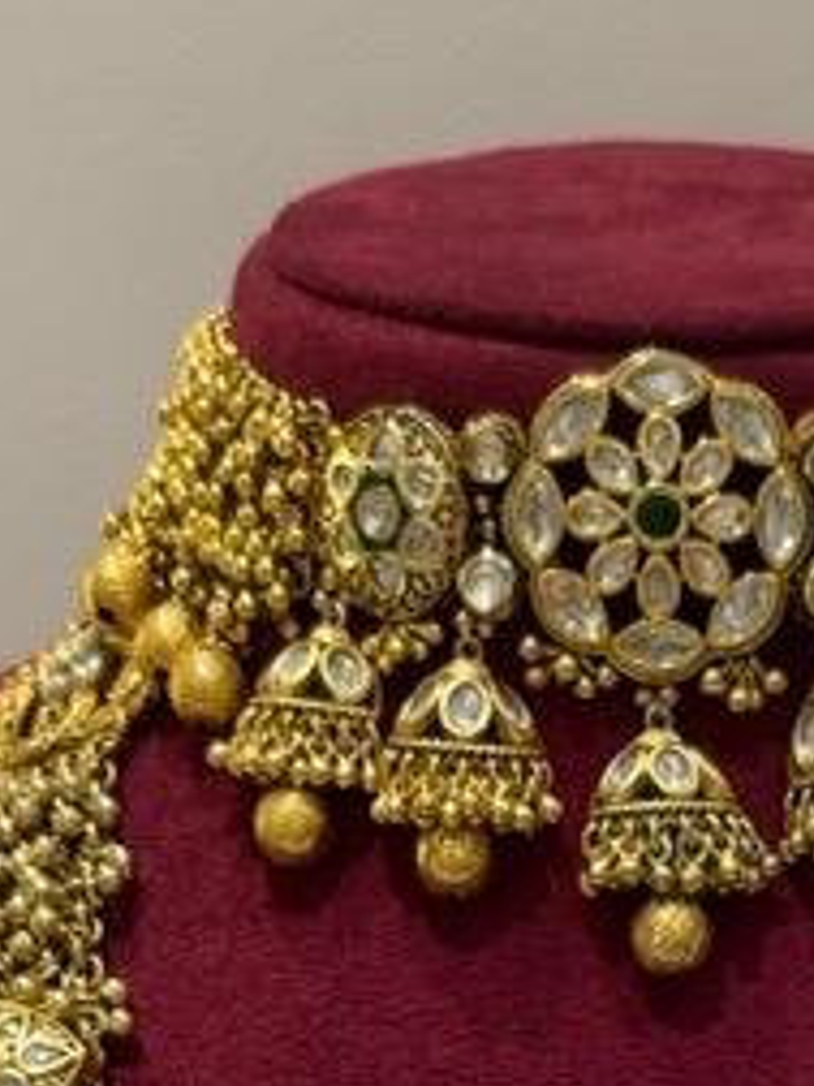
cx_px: 719
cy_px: 1892
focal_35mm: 122
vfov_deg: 14.4
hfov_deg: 12.1
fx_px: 3825
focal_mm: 6.76
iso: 50
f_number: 1.78
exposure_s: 1/100
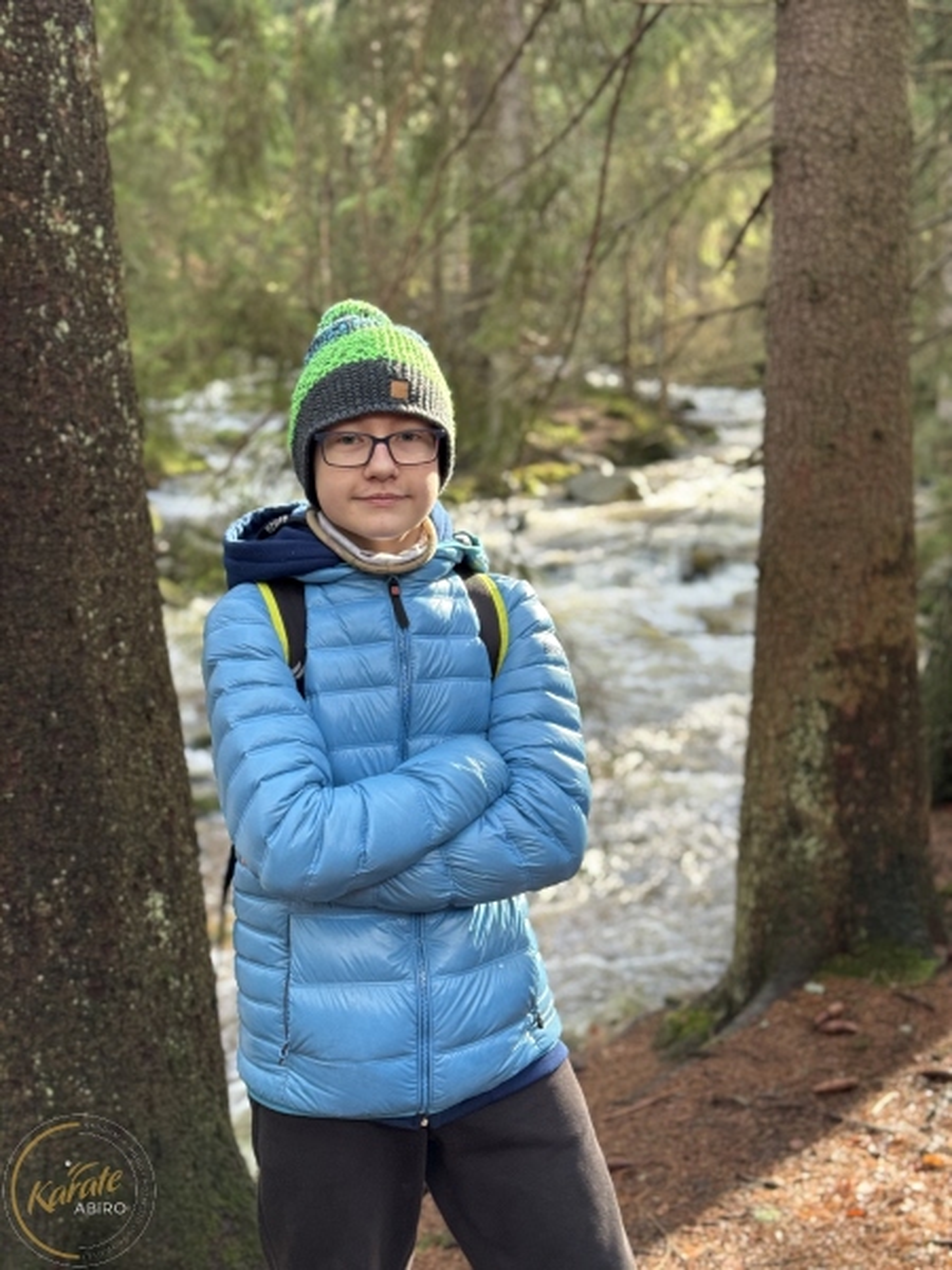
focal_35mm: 48
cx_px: 476
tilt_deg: -8.1
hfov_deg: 30.3
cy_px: 635
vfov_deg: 39.7
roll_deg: -0.8
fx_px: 1760
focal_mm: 6.86
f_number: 1.78
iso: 100
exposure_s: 1/75
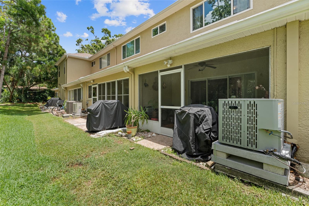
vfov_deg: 73.7
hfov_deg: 96.7
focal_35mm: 16
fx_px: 137
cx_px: 154
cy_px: 103
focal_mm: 16
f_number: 10
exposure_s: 1/50
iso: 250
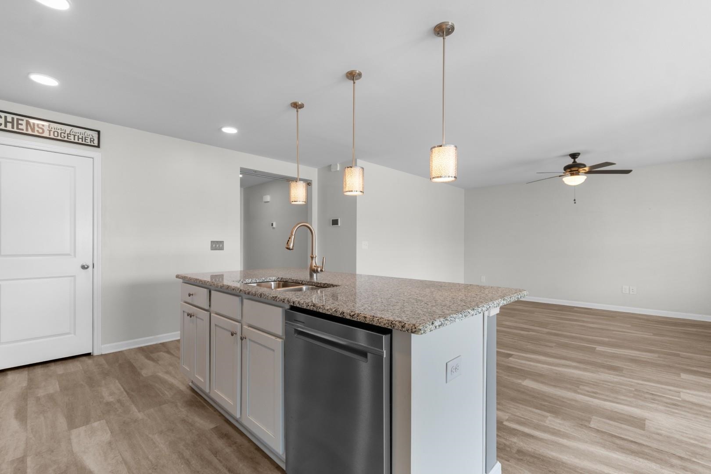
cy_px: 237
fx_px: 296
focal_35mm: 15
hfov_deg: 100.4
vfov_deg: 77.3
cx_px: 356
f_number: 4.5
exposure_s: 1/30
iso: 100
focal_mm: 10
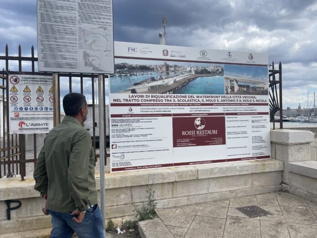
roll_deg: -1.9
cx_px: 158
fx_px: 238
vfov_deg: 53.1
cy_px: 119
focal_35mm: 26
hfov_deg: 67.3
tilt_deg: +0.6
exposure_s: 1/3086
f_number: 1.6
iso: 32
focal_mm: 5.1
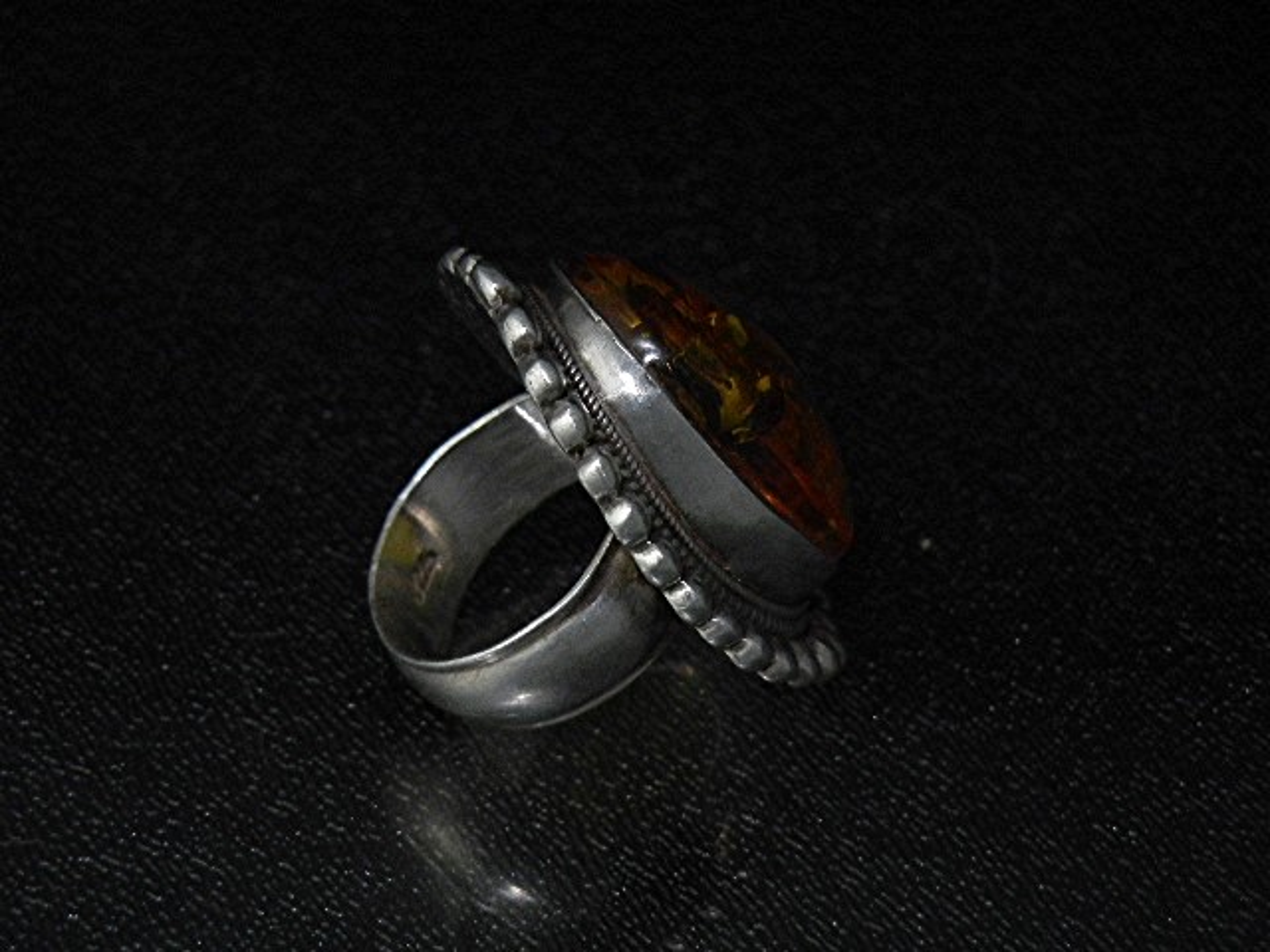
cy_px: 476
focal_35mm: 102
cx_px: 635
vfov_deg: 14.5
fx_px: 3742
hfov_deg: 19.3
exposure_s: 1/30
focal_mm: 18.3
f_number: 9
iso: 800
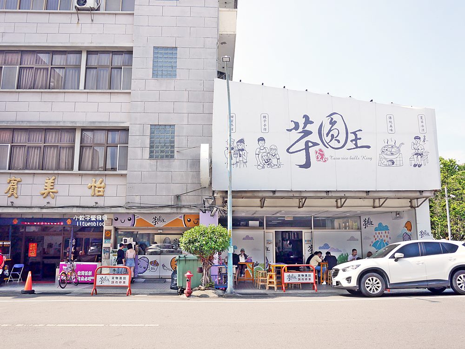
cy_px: 174
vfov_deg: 49.8
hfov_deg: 63.4
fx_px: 376
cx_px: 232
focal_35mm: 28
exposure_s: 1/1000
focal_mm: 14
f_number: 3.5
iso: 200
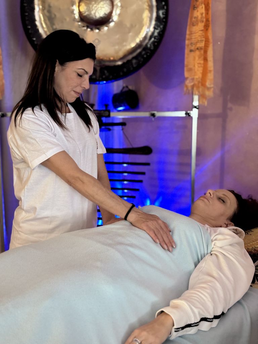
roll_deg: -0.8
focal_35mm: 52
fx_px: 517
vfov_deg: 36.8
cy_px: 172
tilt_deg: -12.1
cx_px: 129
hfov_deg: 28.0
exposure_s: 1/17
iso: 640
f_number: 1.6
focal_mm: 5.96
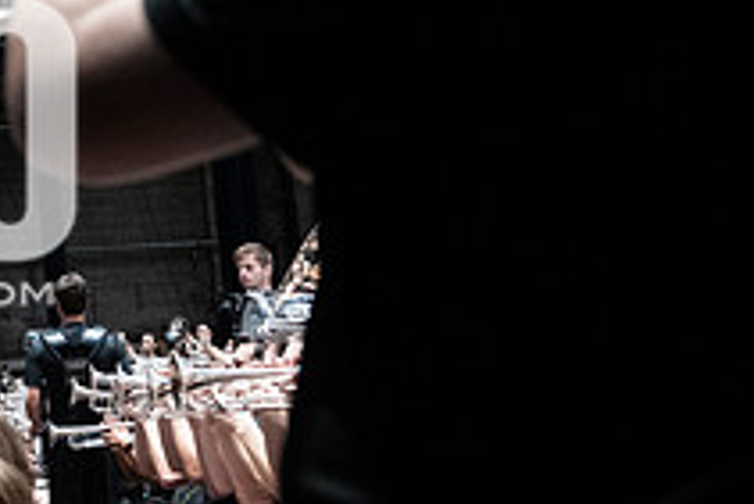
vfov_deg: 20.6
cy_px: 166
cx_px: -193
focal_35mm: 66
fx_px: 1383
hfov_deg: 26.5
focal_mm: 24
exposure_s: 1/500
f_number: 2.8
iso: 6400
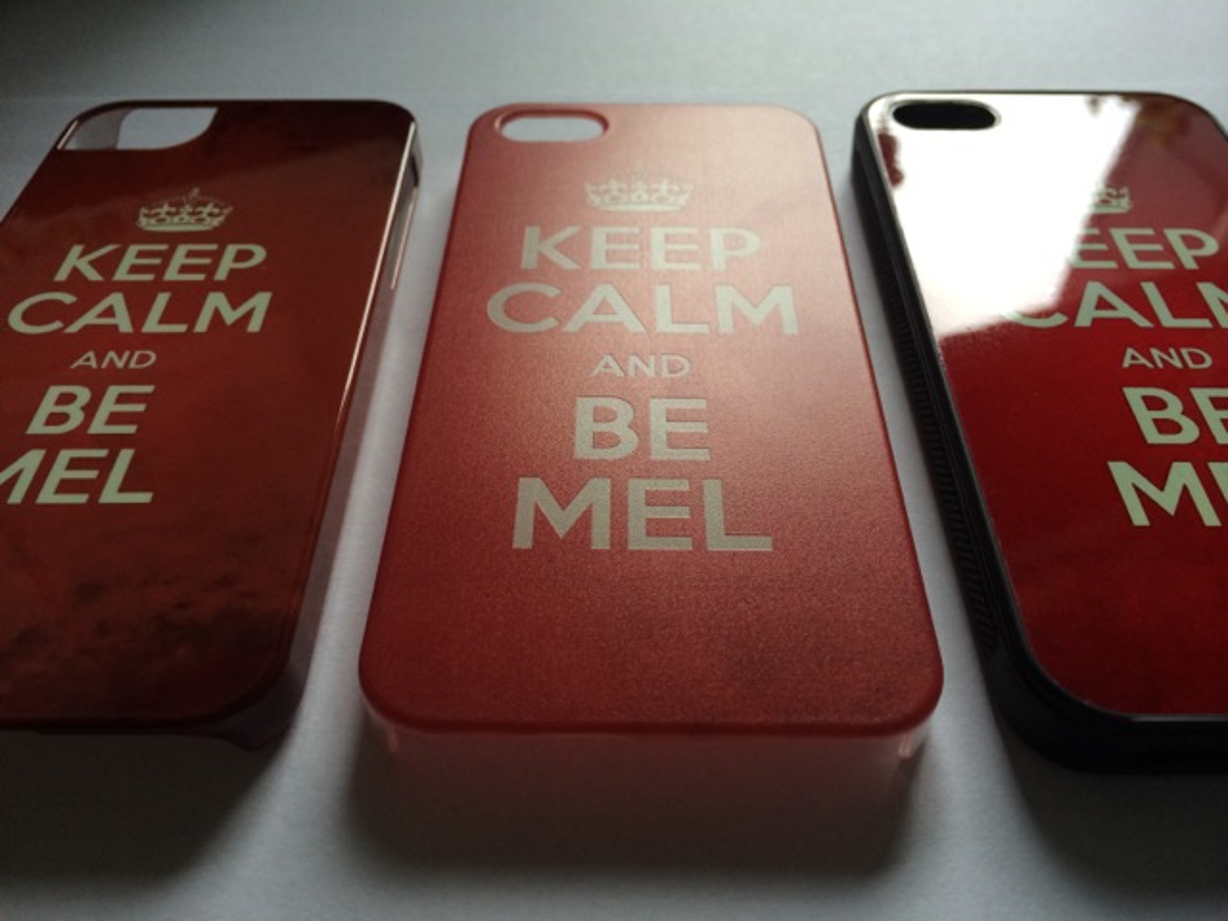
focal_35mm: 30
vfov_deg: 46.8
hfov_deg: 60.0
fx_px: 1064
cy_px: 460
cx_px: 614
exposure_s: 1/30
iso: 40
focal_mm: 4.12
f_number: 2.2
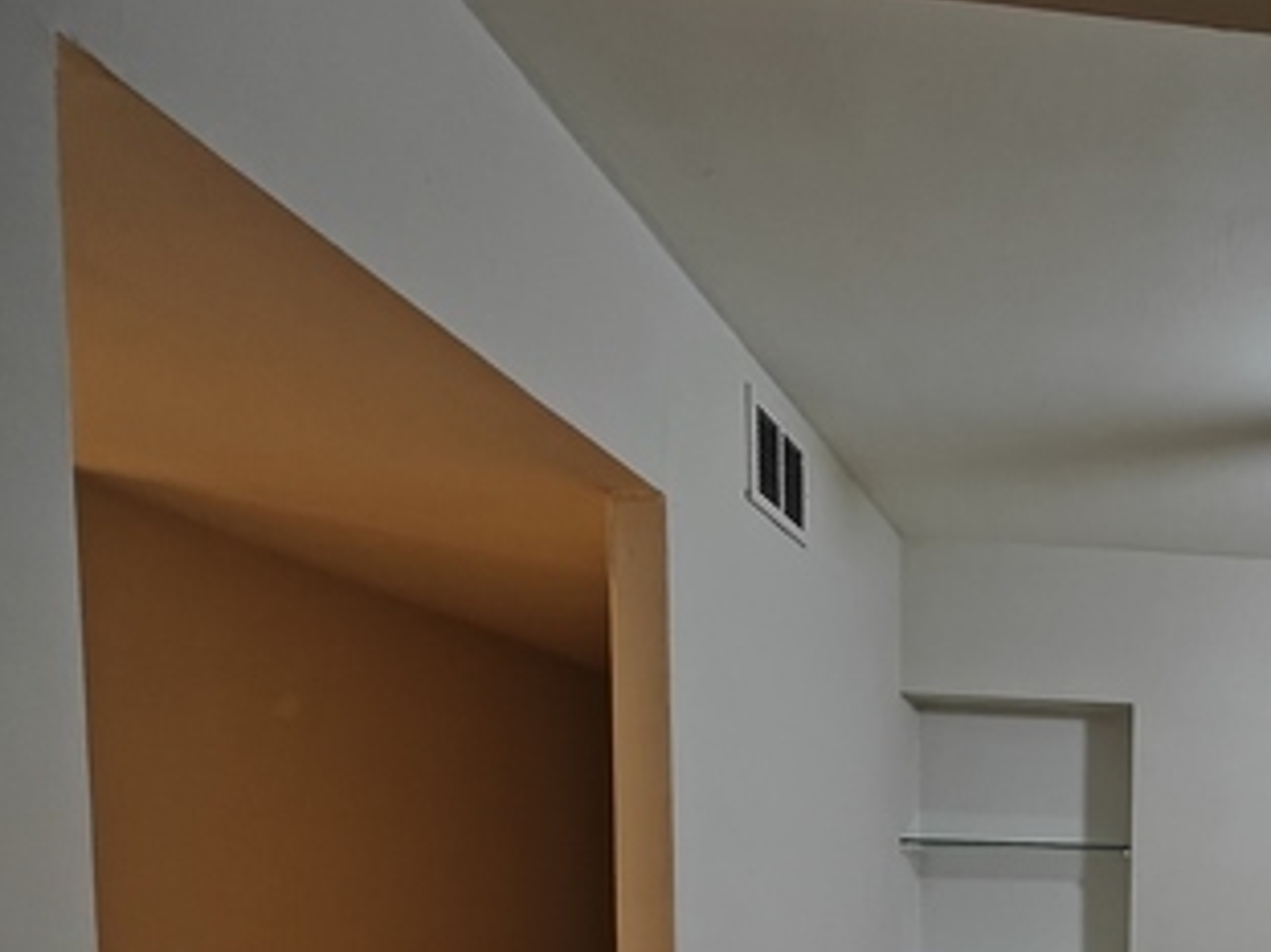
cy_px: 981
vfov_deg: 40.2
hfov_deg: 47.4
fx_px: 1101
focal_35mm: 30
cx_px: 1326
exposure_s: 1/20
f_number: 2.2
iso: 800
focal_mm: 2.59
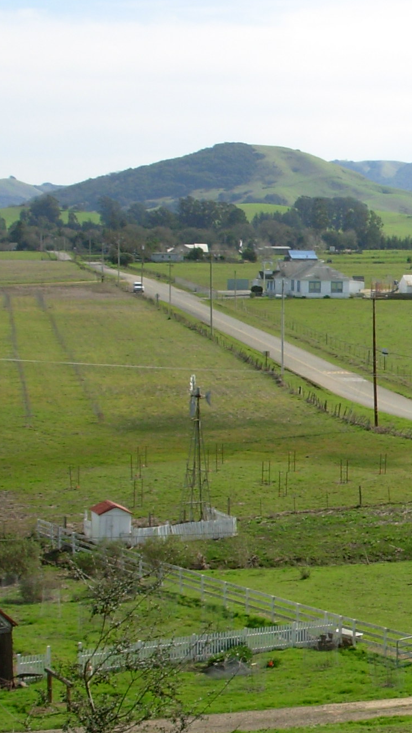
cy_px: 417
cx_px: 613
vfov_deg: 24.2
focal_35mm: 88
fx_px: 1710
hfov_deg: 13.0
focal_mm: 6.3
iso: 50
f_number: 4.9
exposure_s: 1/362
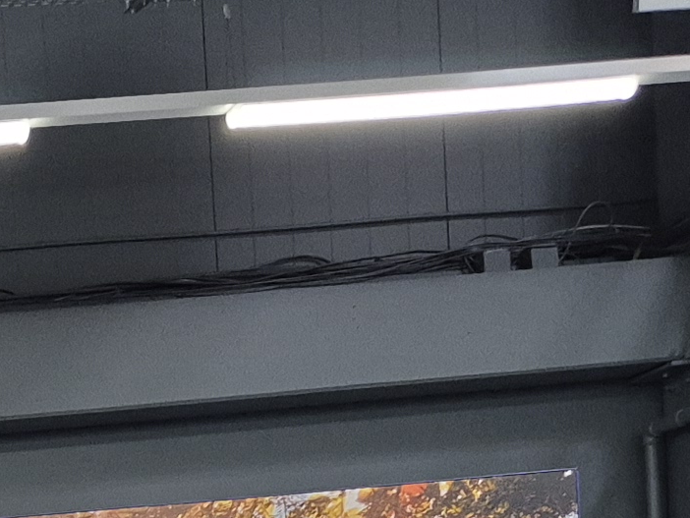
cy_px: 1265
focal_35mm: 131
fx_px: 2612
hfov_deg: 13.7
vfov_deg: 9.9
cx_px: -497
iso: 250
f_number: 1.8
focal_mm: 5.4
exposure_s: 1/100
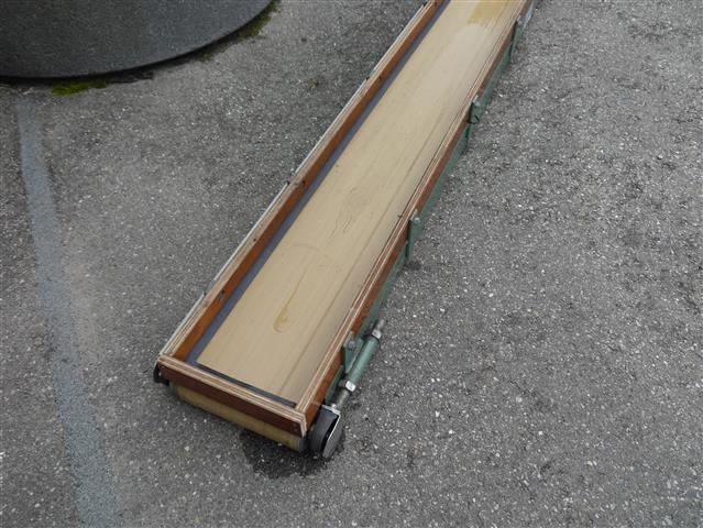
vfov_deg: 46.8
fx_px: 610
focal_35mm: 30
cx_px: 352
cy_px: 264
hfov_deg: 59.9
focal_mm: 15
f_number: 4.5
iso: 160
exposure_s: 1/160
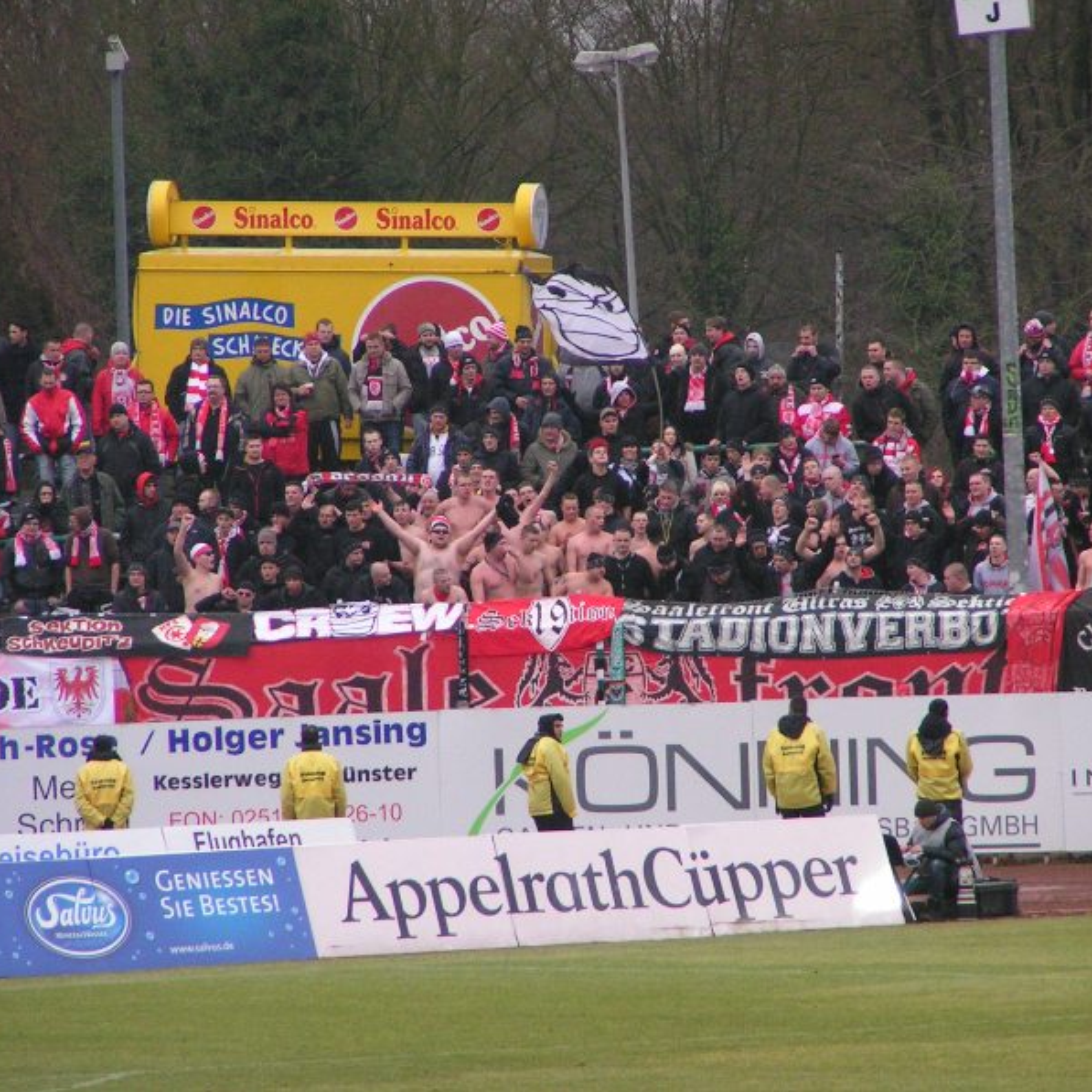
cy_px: 547
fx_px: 16061
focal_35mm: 450
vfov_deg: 3.9
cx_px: 569
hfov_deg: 3.9
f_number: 3.5
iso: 200
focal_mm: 58
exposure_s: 1/400
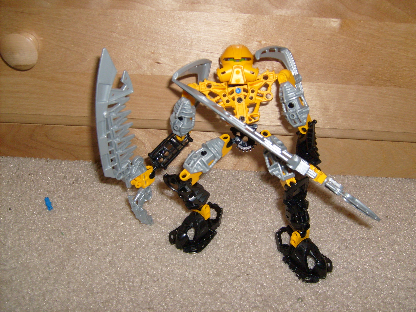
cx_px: 208
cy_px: 156
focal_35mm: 35
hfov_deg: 52.6
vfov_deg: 40.7
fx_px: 421
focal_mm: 5.8
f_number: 2.8
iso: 100
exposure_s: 1/45
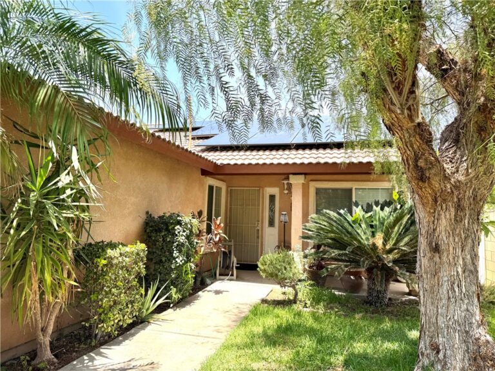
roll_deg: -1.0
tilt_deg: +5.1
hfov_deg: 71.6
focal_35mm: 24
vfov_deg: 56.8
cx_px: 248
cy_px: 186
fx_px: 343
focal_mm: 6.76
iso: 80
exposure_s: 1/1292
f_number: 1.78
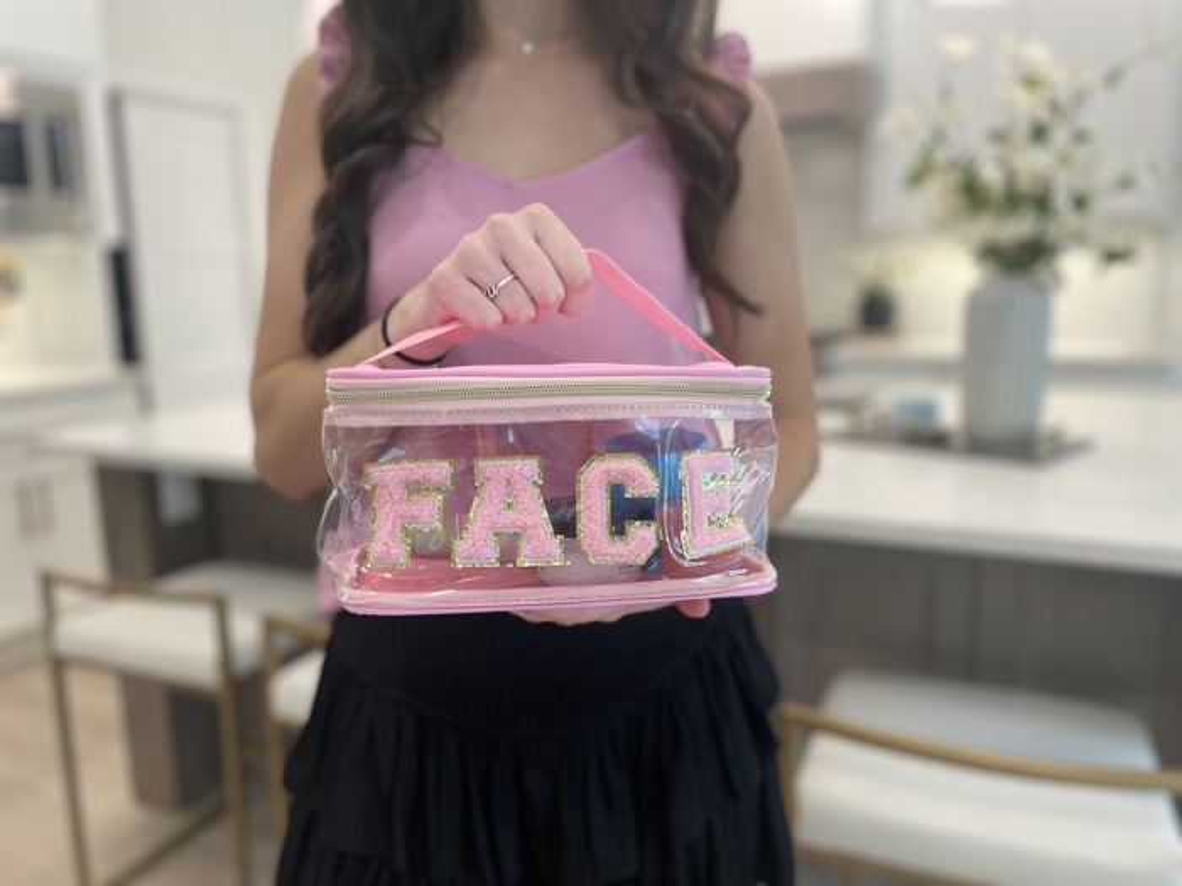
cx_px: 591
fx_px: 888
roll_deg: +1.1
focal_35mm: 26
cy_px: 443
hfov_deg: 67.3
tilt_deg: -11.1
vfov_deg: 53.1
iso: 80
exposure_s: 1/60
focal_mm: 4.2
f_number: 1.6
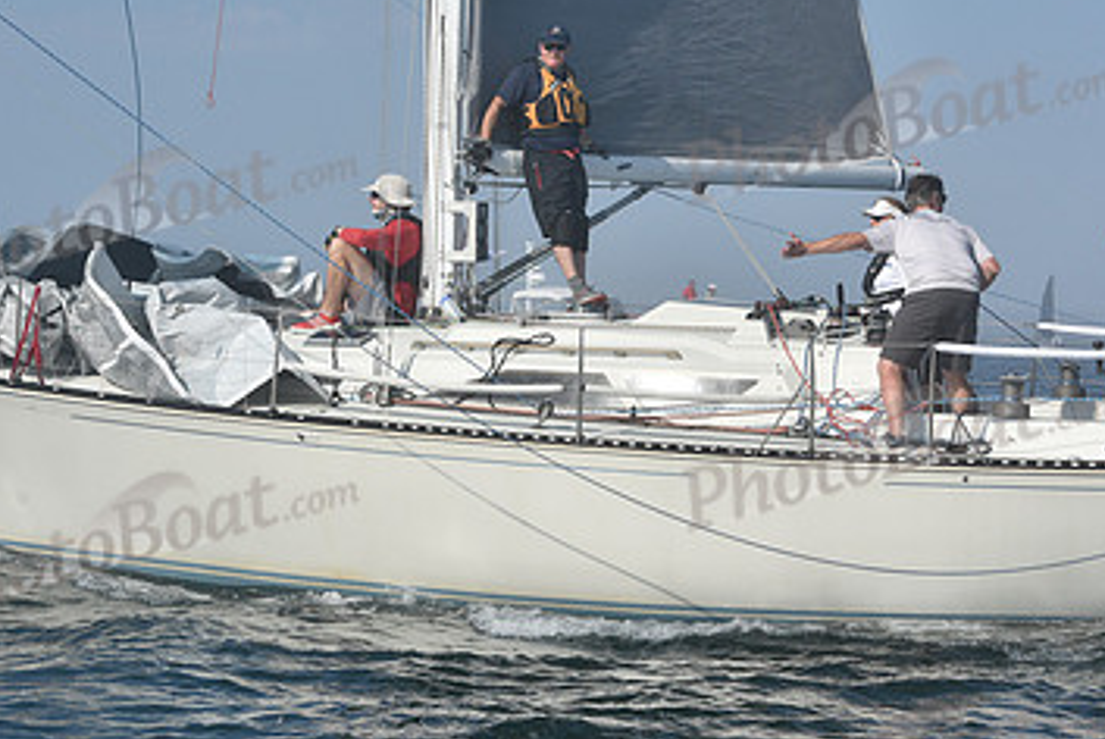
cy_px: 330
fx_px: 3533
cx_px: 523
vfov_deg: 11.9
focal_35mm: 115
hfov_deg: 17.8
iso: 320
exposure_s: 1/1250
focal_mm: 70
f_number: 10
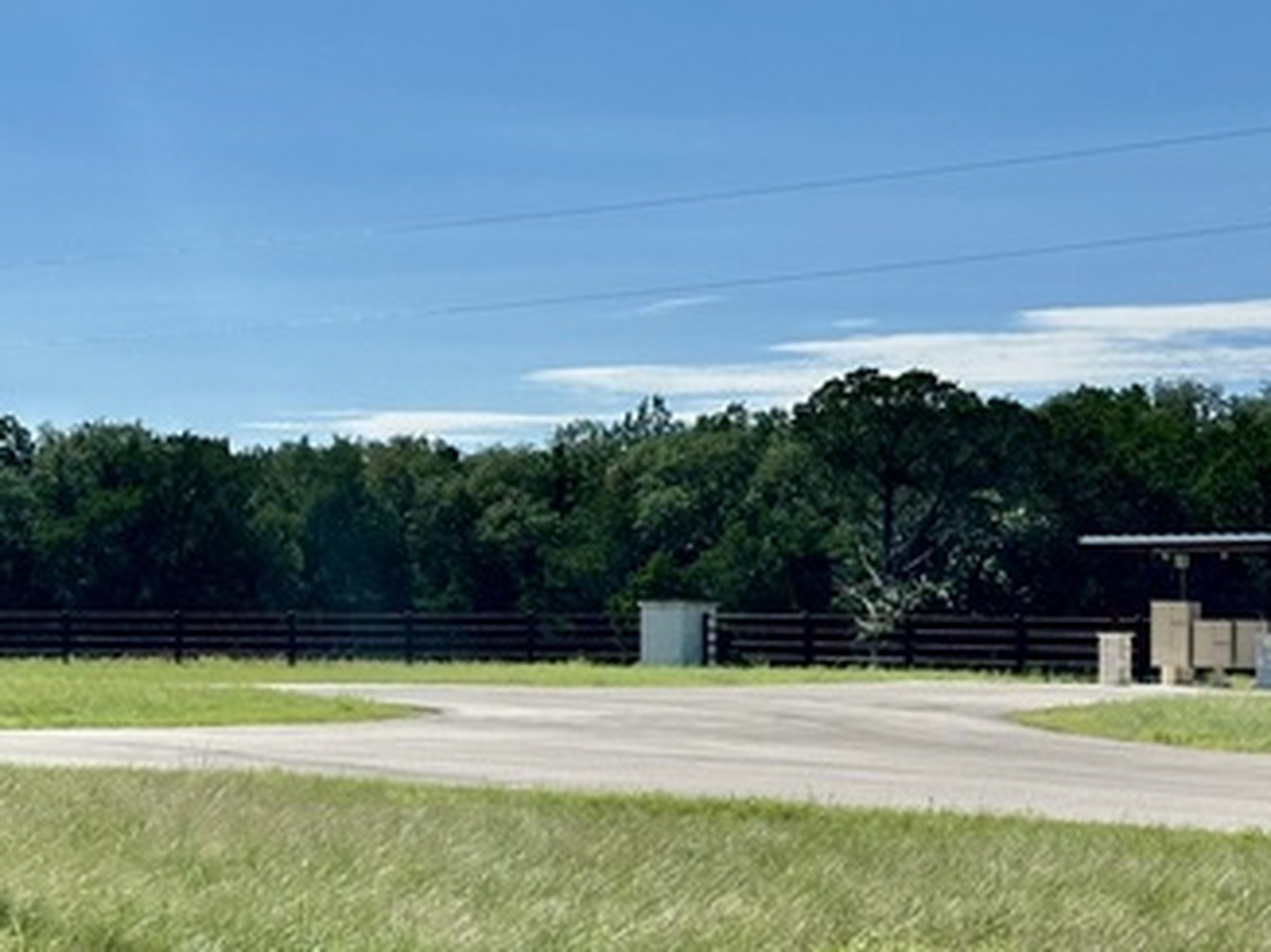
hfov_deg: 20.7
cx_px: 272
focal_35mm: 94
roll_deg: -0.1
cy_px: 571
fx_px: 3450
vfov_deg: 15.7
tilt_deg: +1.3
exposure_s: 1/6211
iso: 64
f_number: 1.78
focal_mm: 6.86
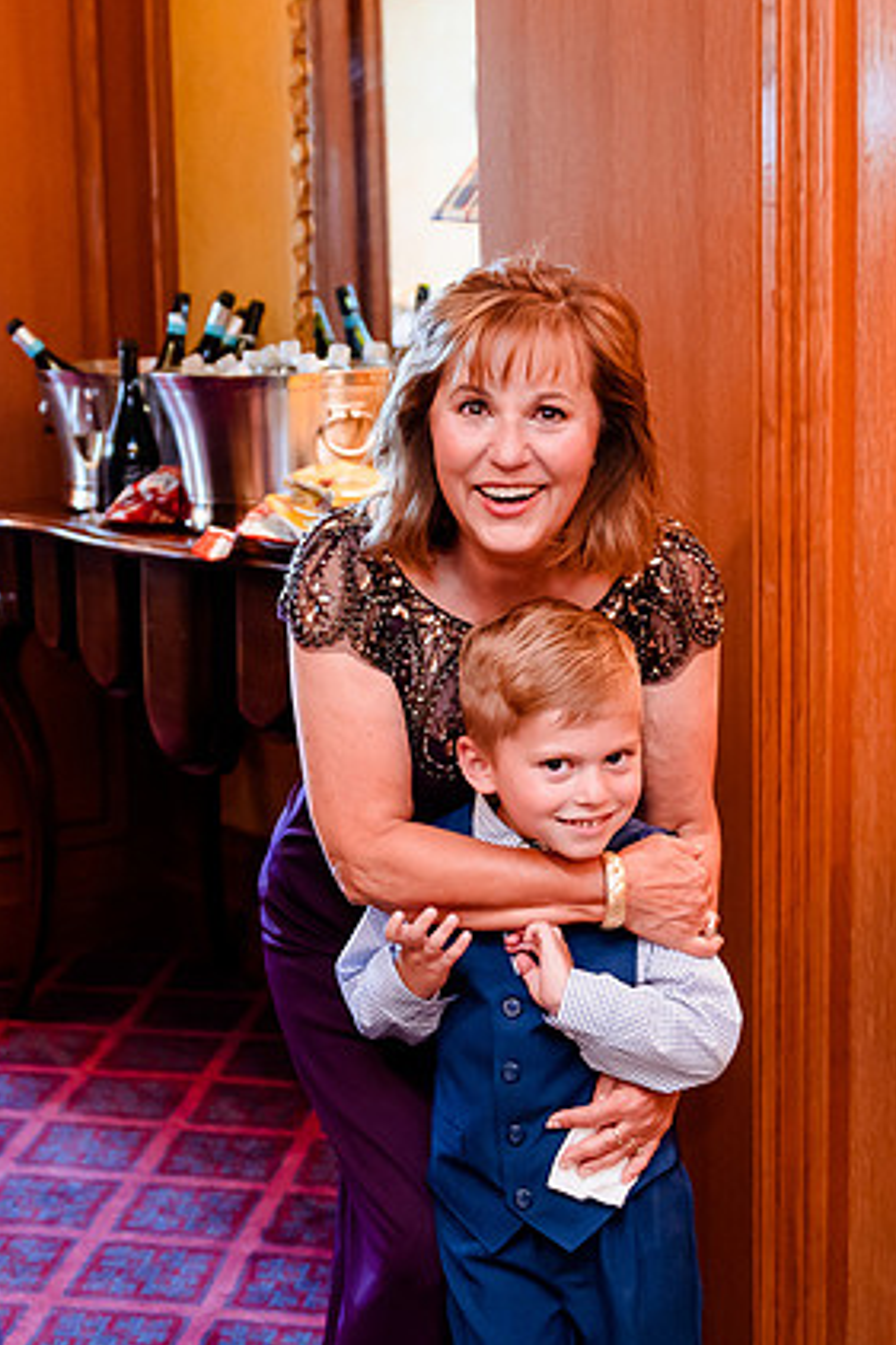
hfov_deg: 21.4
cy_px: 594
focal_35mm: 63
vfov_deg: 31.9
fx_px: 2354
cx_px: 252
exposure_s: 1/200
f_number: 2.8
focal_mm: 31
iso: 2500
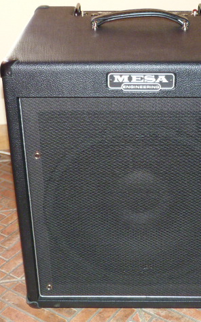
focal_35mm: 63
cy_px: 160
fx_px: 553
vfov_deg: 32.5
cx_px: 136
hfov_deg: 20.5
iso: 320
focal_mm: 7.9
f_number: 3.2
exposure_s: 1/8
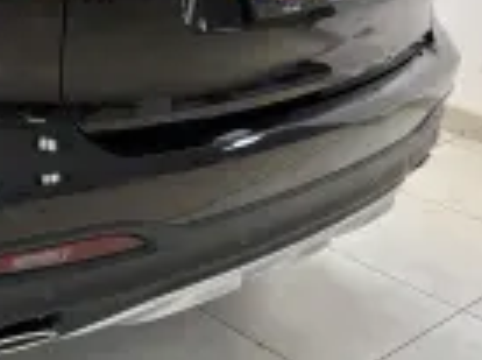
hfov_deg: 25.7
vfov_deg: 20.8
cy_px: 0
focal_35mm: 68
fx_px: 945
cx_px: -94
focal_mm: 5.96
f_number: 1.6
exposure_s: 1/116
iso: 80
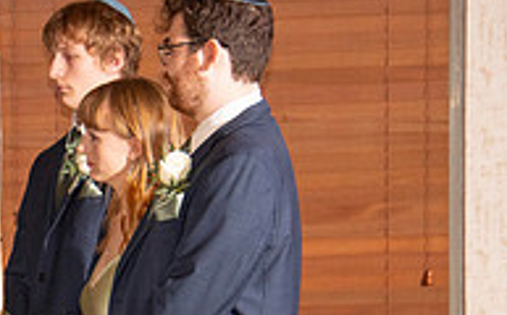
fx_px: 4912
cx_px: -250
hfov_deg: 5.8
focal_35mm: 356
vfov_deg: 3.7
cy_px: 427
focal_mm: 116
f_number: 8
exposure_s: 1/160
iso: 1000
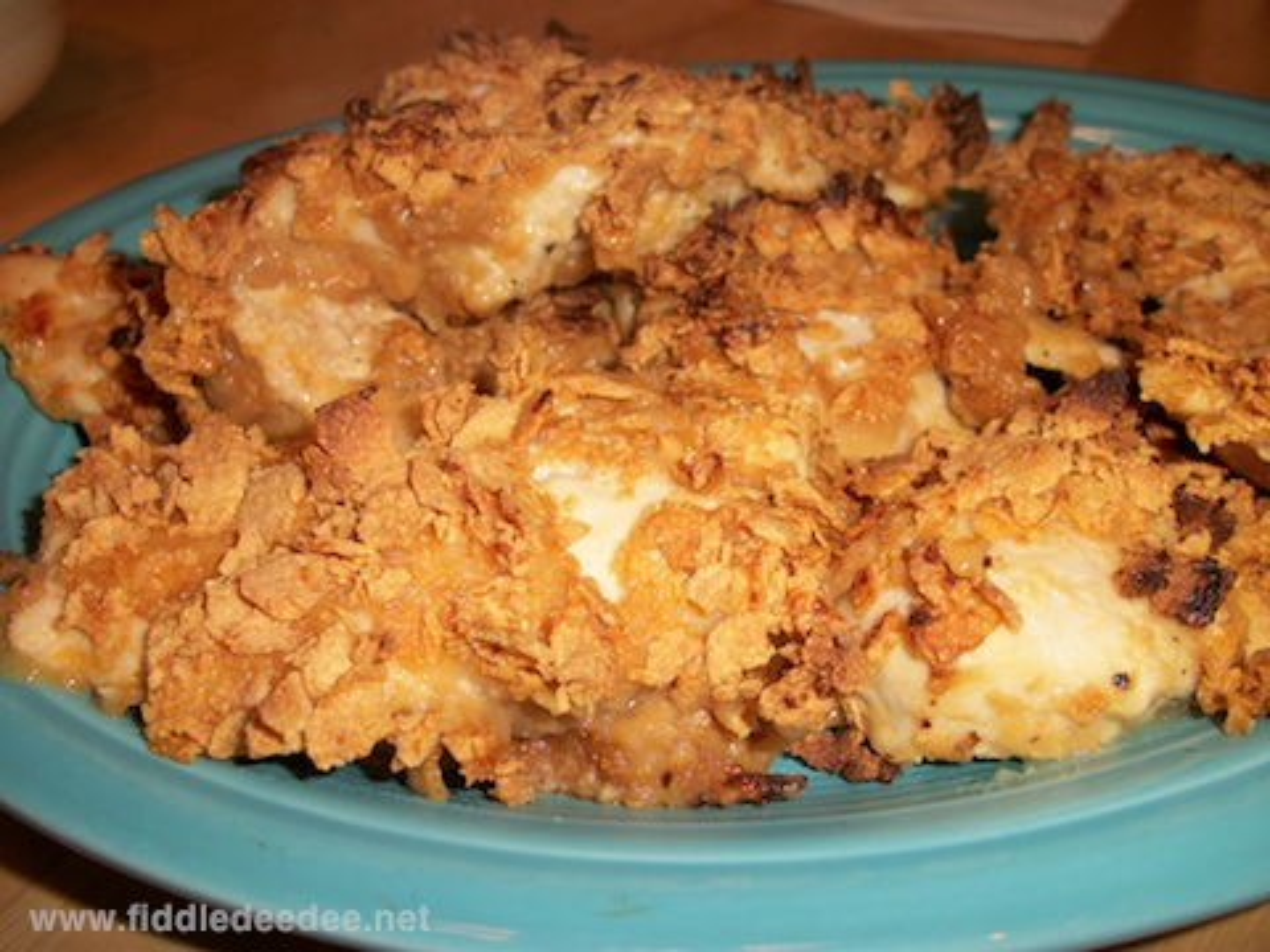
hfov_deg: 52.6
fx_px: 1284
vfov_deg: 40.7
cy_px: 476
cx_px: 635
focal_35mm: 35
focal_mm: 6.3
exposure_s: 1/30
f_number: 3.1
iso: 80
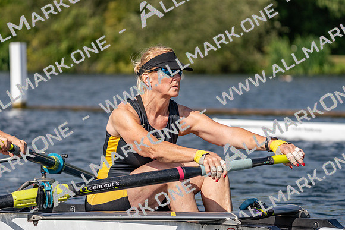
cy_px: 115
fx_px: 2137
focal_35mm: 223
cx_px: 172
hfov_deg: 9.2
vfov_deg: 6.2
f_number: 5.6
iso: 160
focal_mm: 223
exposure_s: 1/1600
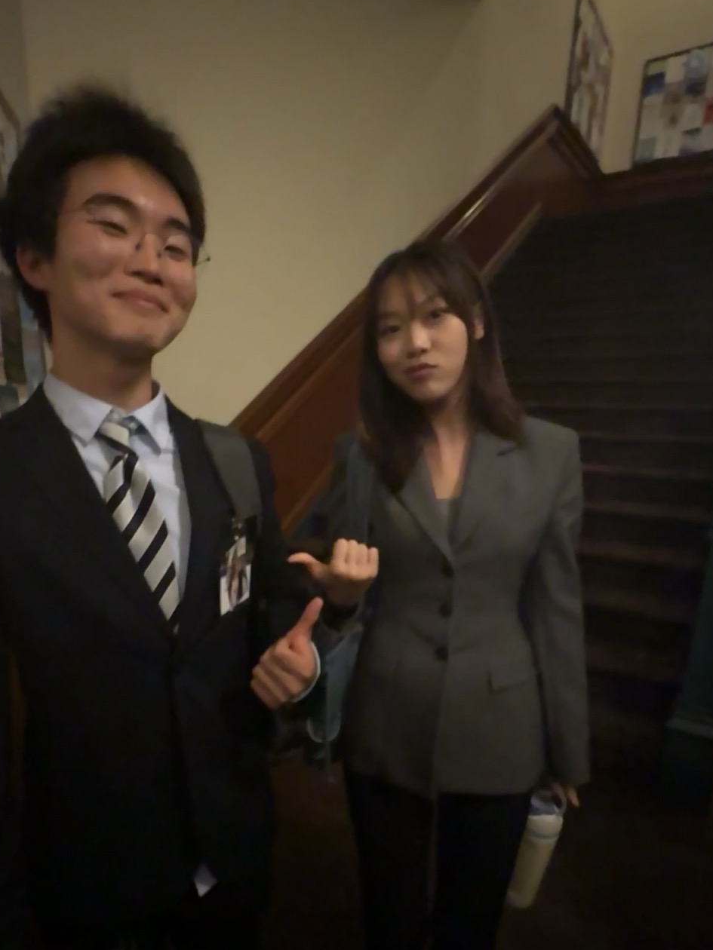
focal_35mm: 20
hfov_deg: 65.5
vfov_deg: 81.0
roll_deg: +0.4
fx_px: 549
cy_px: 558
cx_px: 292
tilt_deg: -13.4
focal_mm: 2.22
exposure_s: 1/30
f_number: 2.2
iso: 1600
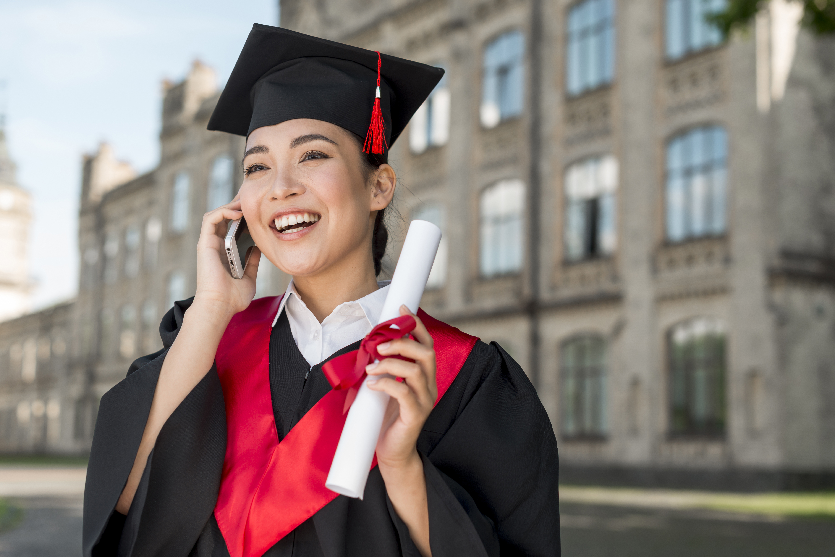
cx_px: 418
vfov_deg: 27.0
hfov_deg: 39.6
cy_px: 278
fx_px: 1160
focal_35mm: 50
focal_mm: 50
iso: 250
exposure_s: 1/250
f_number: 3.2
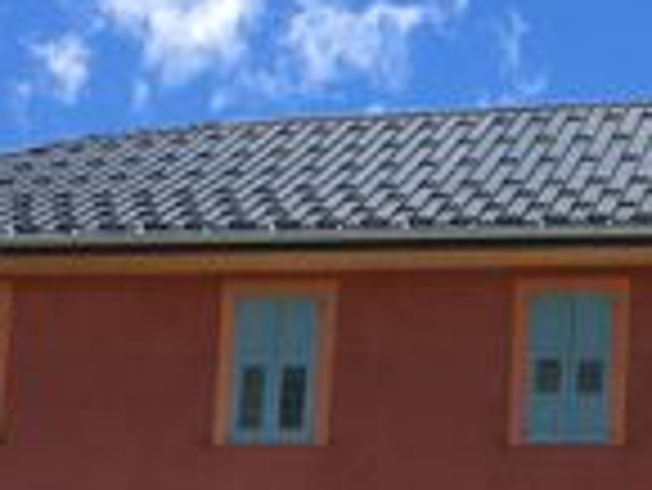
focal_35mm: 120
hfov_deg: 16.3
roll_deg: -4.0
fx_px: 2262
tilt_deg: +9.8
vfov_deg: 11.8
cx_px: 540
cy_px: 737
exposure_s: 1/894
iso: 25
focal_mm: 4.15
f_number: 2.2
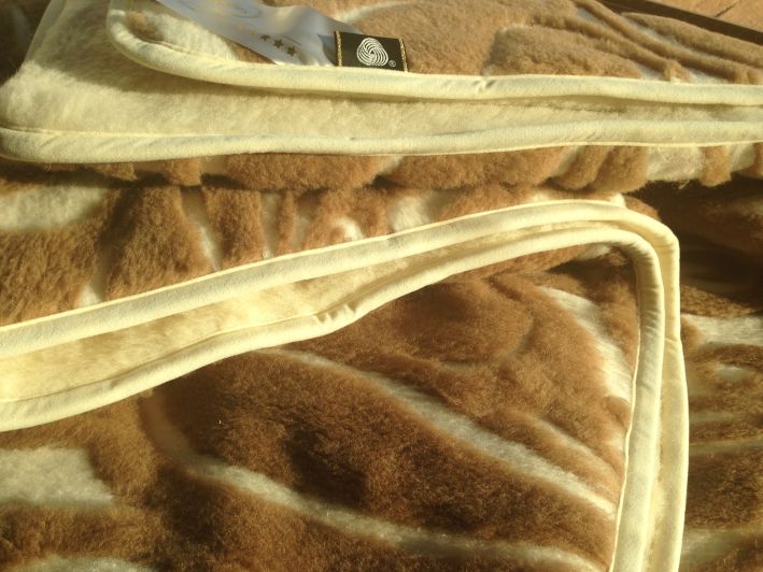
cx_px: 382
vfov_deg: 43.0
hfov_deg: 55.3
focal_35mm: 33
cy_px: 286
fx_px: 728
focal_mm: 4.13
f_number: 2.4
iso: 50
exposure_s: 1/821
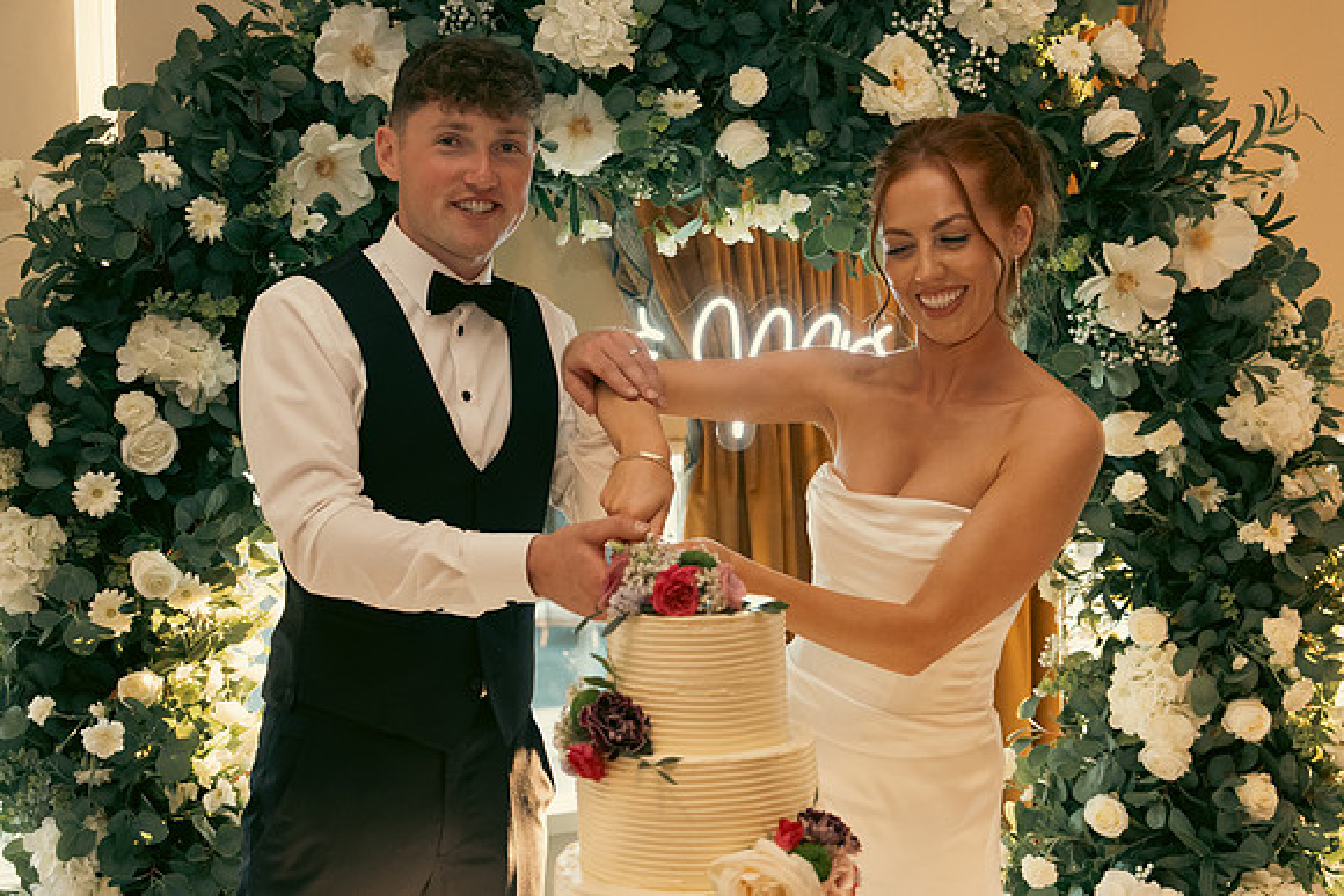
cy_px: 448
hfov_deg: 40.3
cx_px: 672
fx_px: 1830
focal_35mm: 49
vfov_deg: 27.5
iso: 2000
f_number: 3.5
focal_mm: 33
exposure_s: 1/160
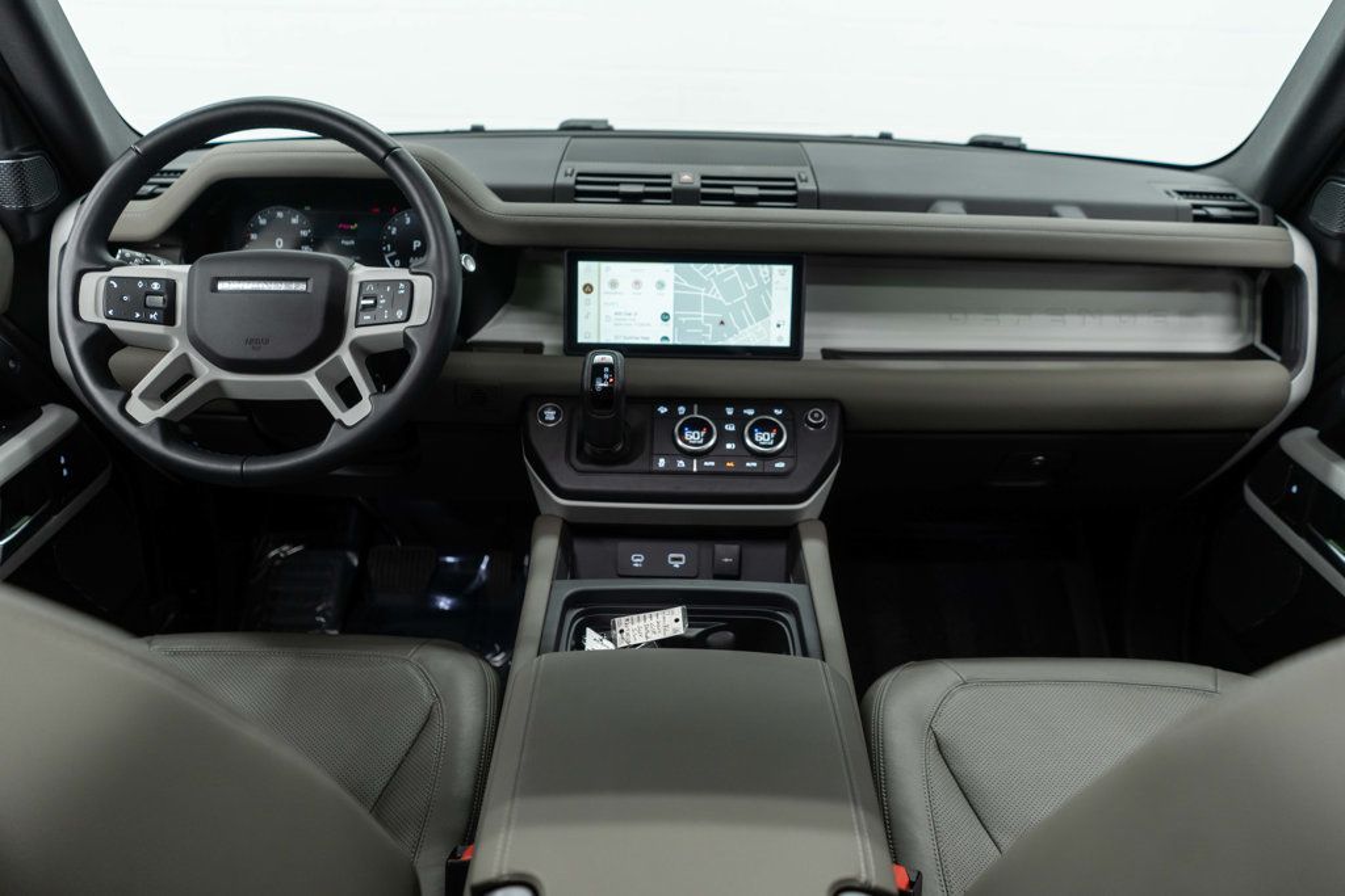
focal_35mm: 28
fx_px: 1046
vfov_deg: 46.4
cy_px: 448
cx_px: 672
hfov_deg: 65.5
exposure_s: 1/50
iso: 800
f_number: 3.2
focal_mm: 28
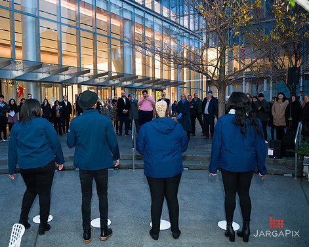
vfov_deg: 48.5
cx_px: 126
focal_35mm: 30
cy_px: 124
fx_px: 274
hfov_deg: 58.4
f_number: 3.2
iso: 1250
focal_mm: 26
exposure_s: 1/200
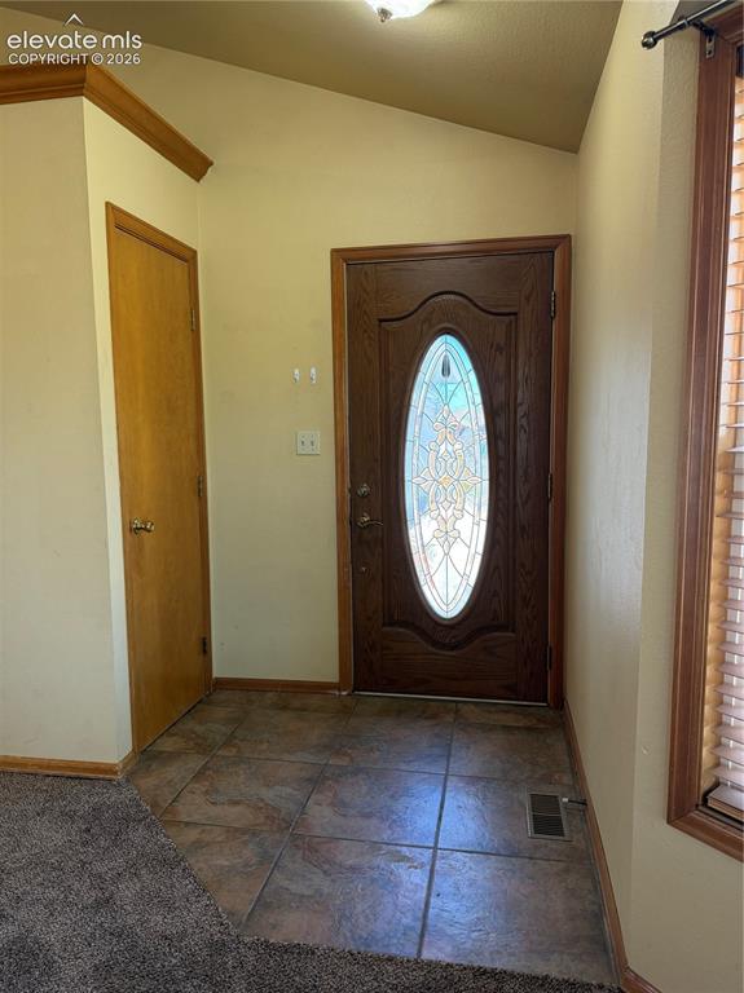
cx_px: 372
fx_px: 689
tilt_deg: -6.2
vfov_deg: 71.6
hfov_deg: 56.8
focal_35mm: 24
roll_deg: +1.1
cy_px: 496
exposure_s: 1/120
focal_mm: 6.76
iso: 200
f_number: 1.78
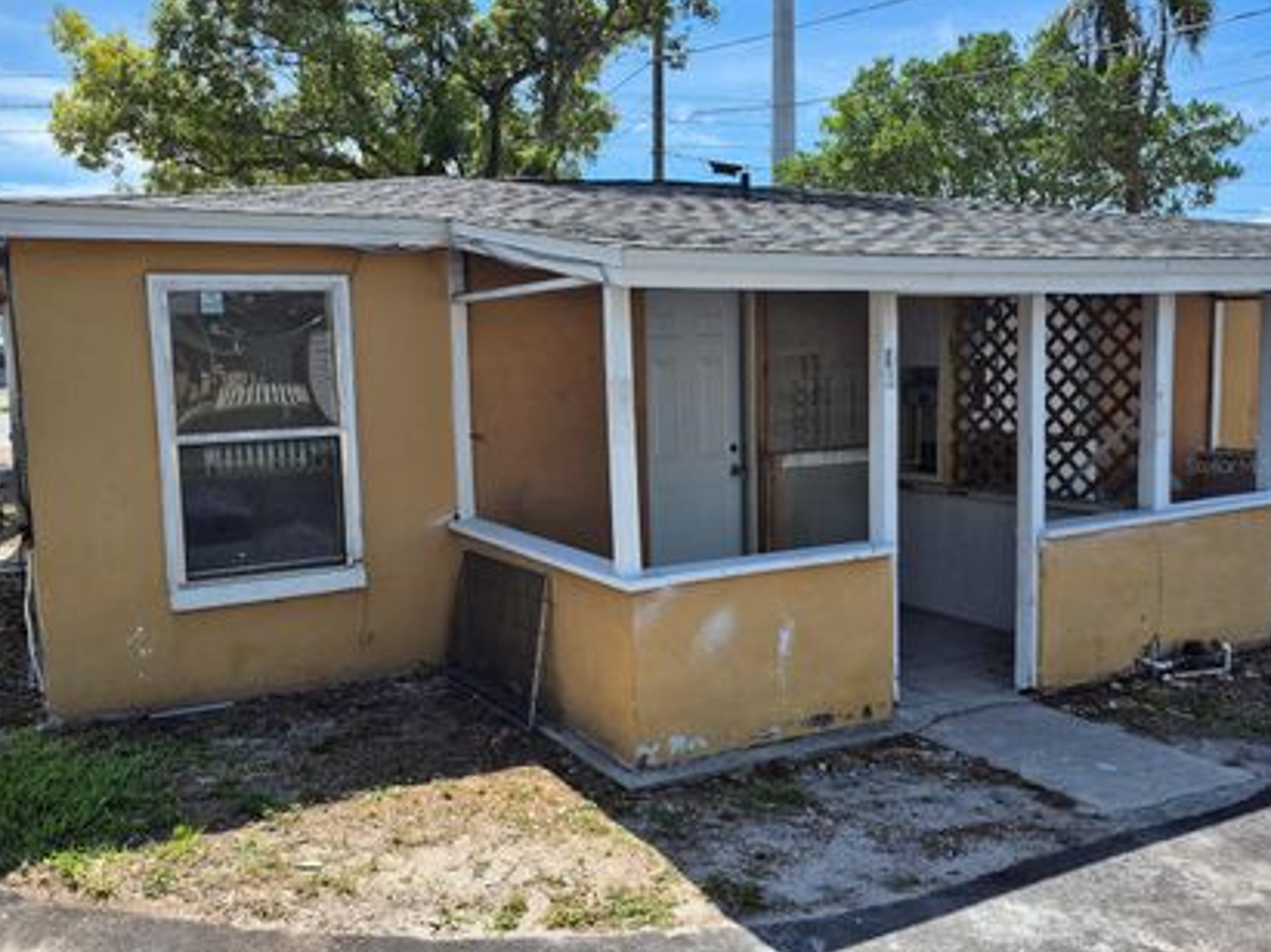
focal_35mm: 28
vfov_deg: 49.7
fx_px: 1028
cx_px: 504
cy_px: 465
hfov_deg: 62.9
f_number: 1.8
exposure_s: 1/1612
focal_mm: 5.4
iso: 25
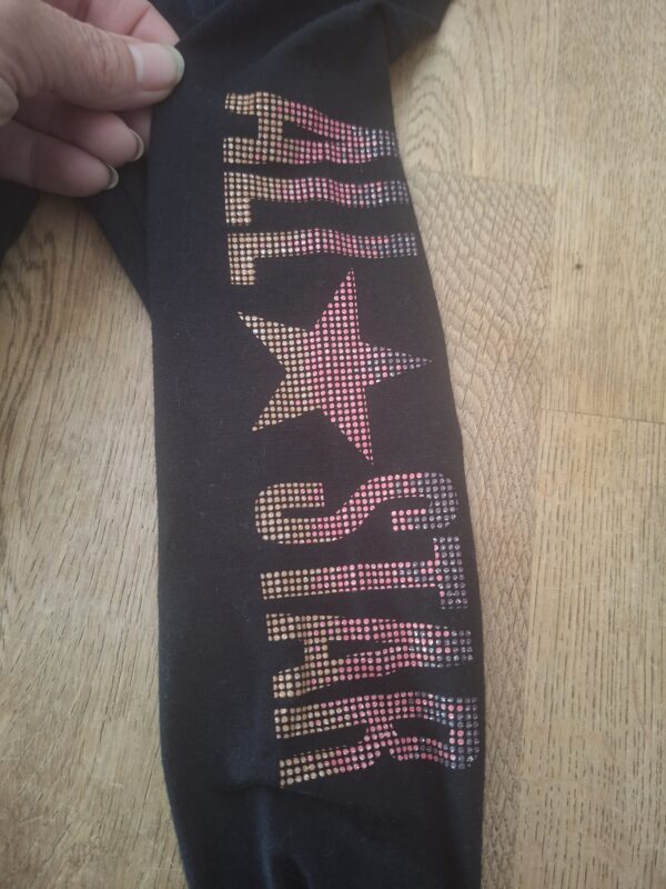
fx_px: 590
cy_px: 444
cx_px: 333
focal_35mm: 23
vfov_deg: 73.9
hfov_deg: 58.9
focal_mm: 5.54
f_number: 1.8
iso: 500
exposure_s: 1/24
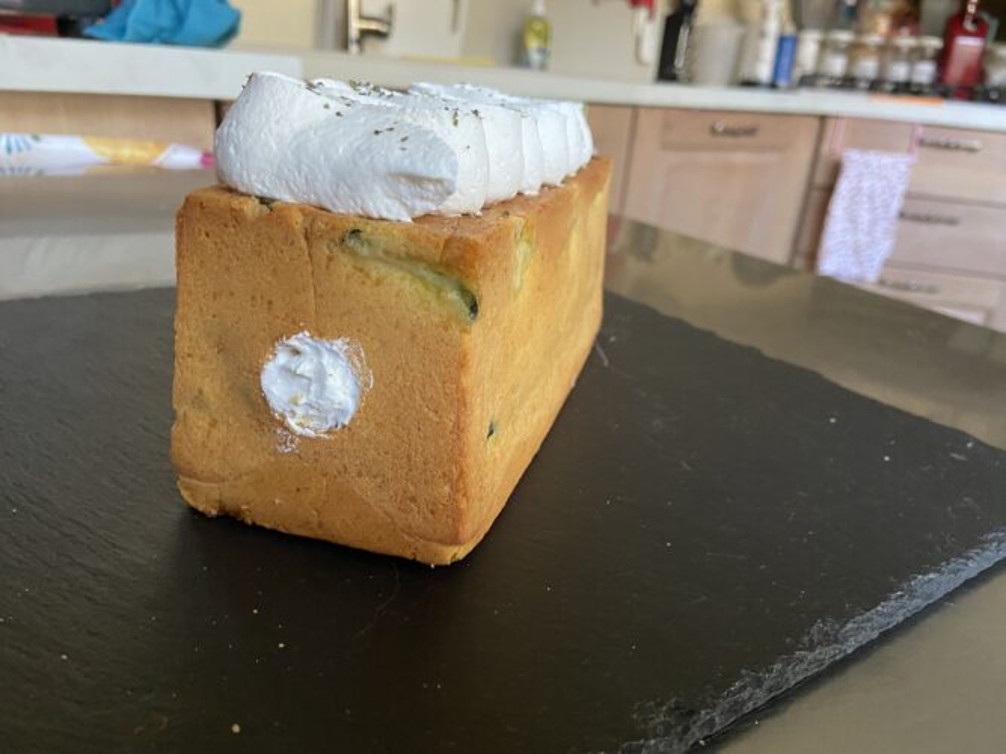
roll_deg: -4.0
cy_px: 377
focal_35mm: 26
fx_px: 755
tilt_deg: -22.1
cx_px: 503
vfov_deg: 53.0
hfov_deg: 67.3
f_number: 1.8
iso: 400
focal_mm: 4.25
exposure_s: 1/60
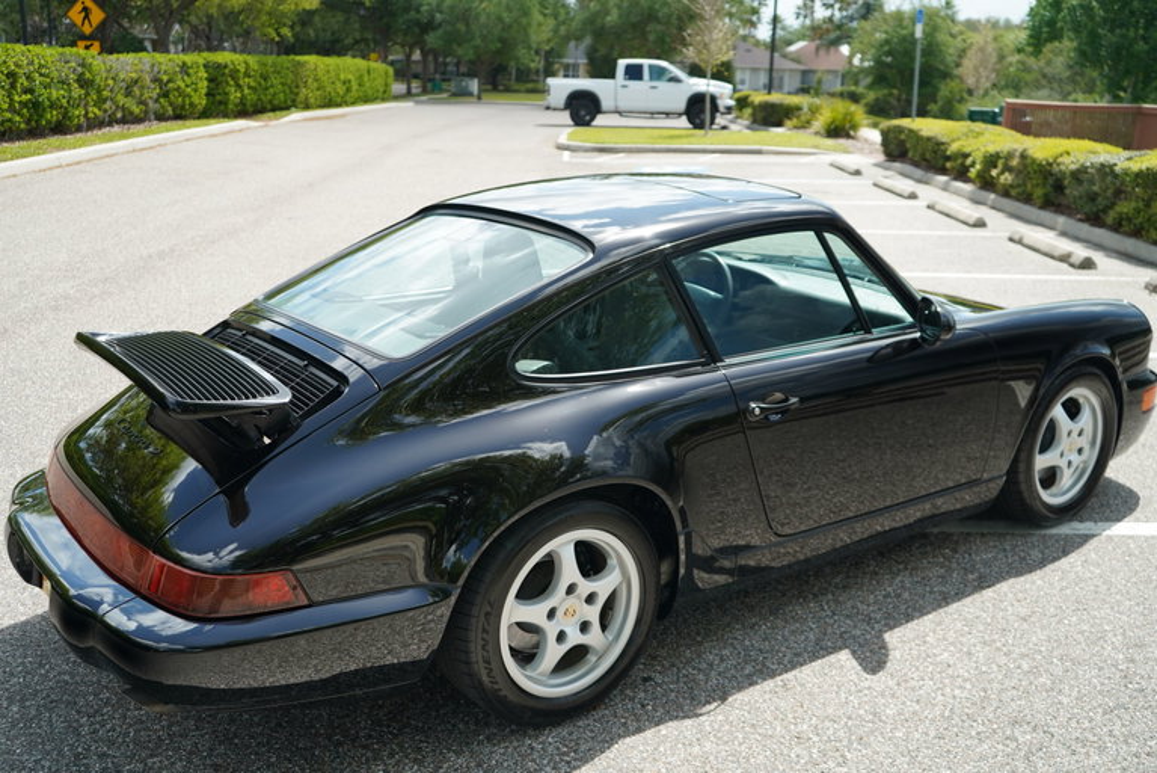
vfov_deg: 38.9
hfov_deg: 55.8
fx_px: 1093
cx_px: 578
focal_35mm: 34
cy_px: 386
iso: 200
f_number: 4
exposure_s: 1/160
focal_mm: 34
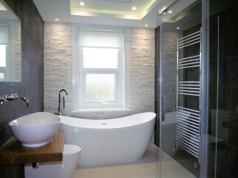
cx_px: 119
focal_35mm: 28
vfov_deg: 49.7
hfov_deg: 63.5
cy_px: 89
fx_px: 192
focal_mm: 14
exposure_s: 1/160
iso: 160
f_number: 2.8
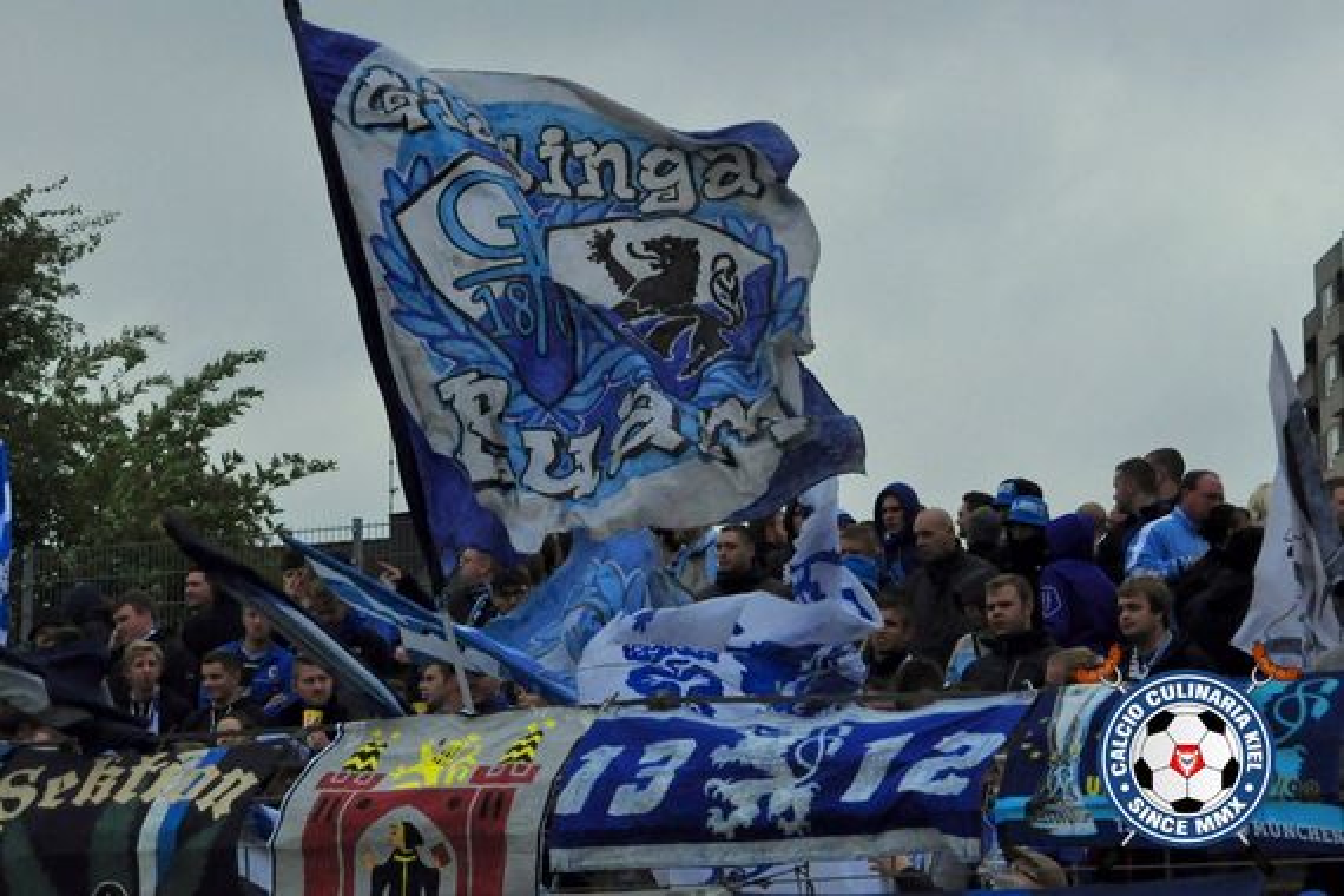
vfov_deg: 16.6
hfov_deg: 24.6
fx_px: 3080
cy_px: 448
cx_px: 672
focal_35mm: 82
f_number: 5.6
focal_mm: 55
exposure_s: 1/3200
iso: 1250
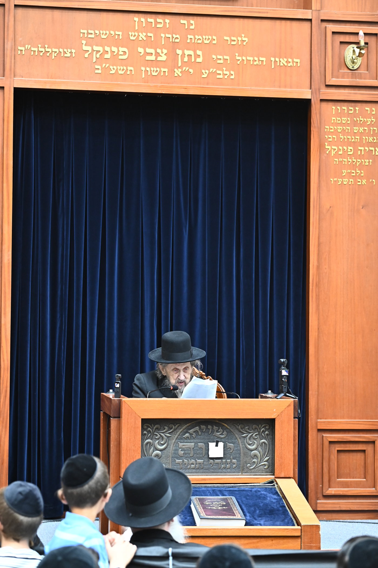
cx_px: 189
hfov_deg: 14.4
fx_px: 1497
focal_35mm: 95
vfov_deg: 21.5
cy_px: 284
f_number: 5
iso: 3200
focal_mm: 95
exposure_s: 1/80
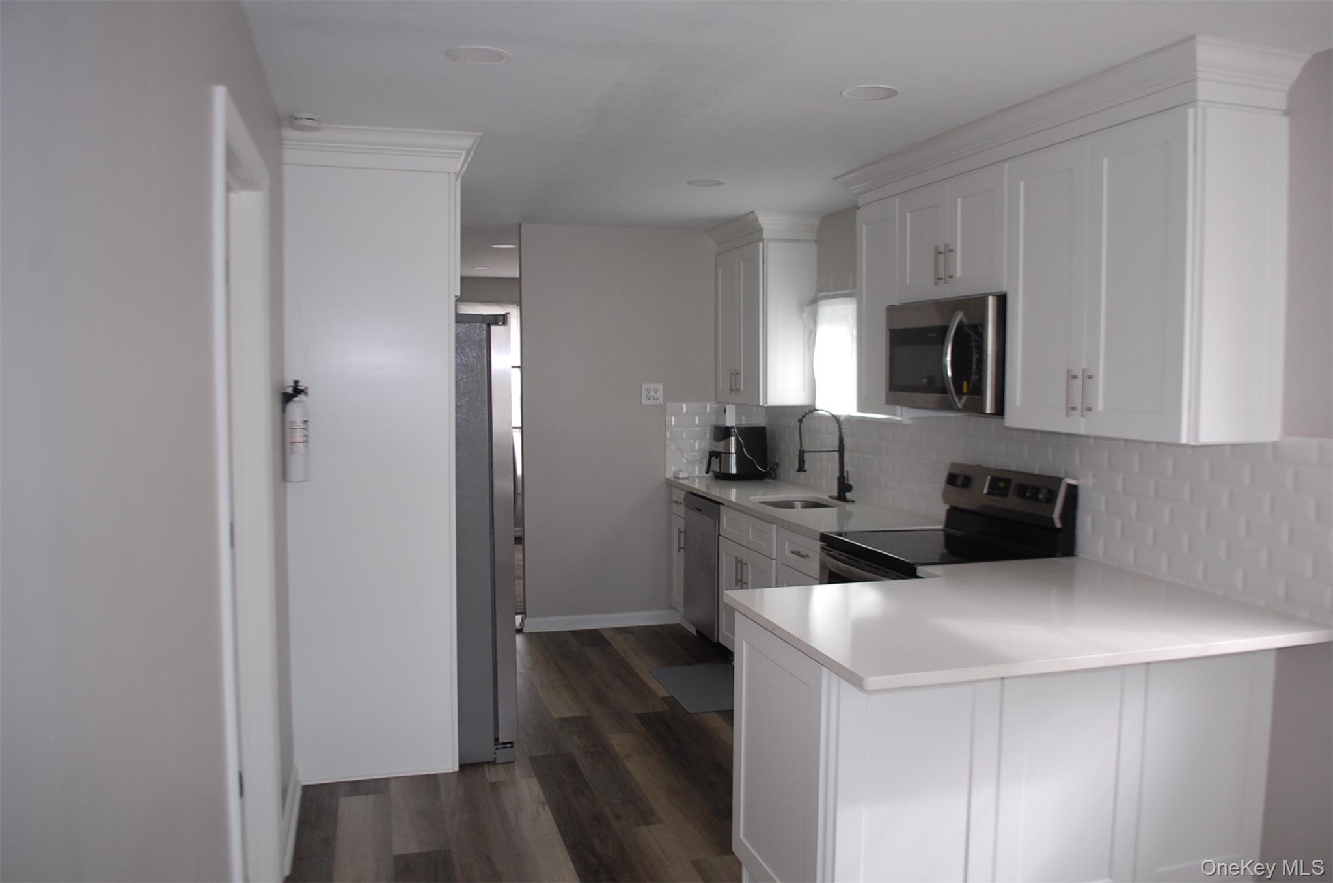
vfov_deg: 47.7
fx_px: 998
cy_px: 442
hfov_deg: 67.5
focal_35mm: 27
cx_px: 666
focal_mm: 18
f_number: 3.5
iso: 400
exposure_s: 1/80
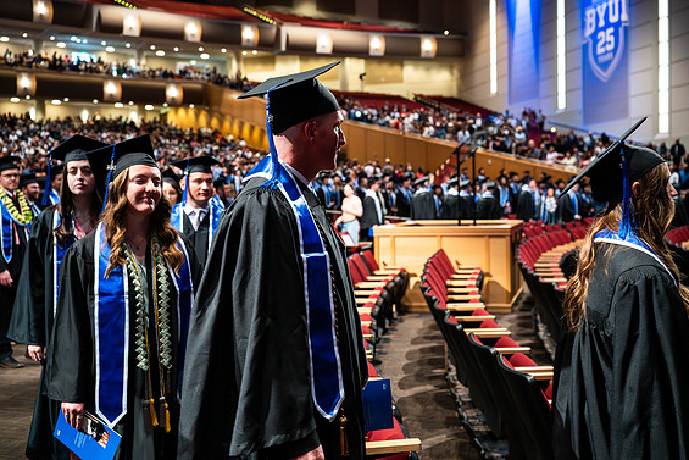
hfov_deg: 49.5
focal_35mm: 39
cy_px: 226
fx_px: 747
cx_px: 349
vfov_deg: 34.2
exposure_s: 1/200
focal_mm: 38
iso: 4000
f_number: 3.5
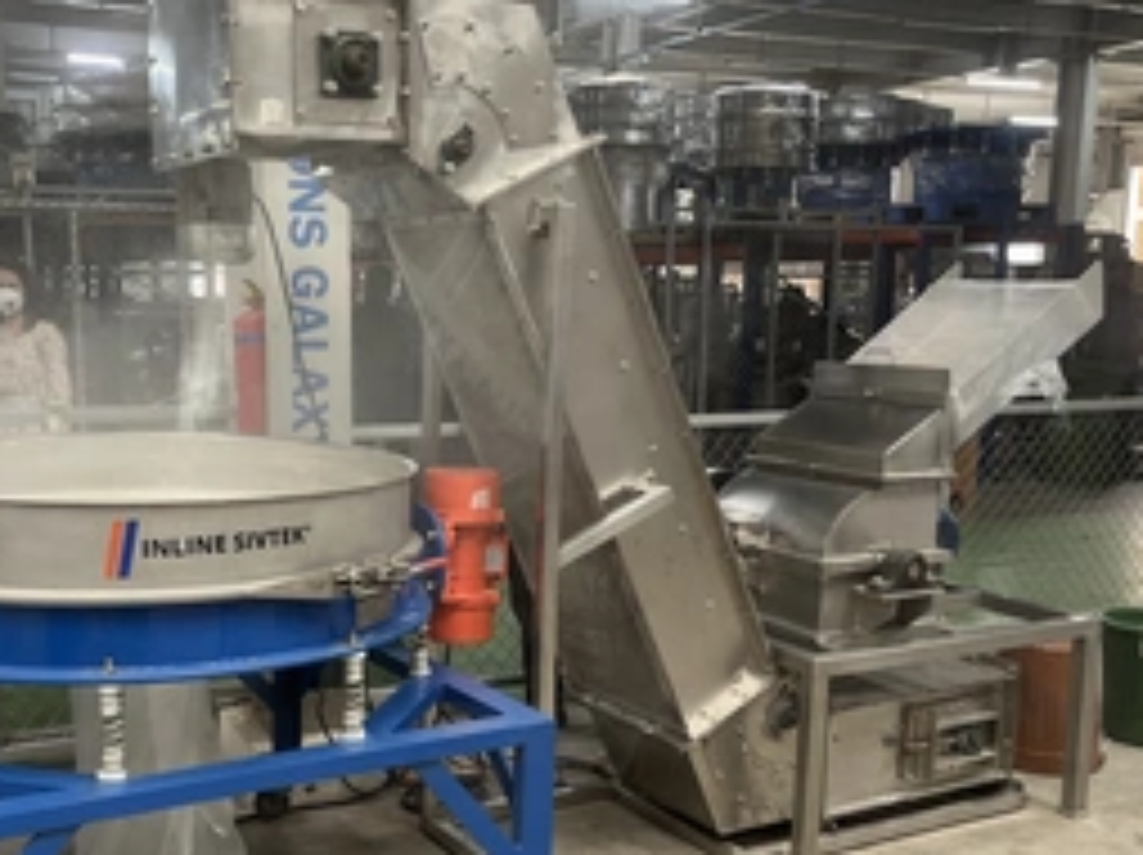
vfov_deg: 34.9
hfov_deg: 45.5
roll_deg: +0.1
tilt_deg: -10.7
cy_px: 531
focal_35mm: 41
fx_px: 1353
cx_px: 436
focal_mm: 5.1
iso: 125
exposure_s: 1/100
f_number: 1.6
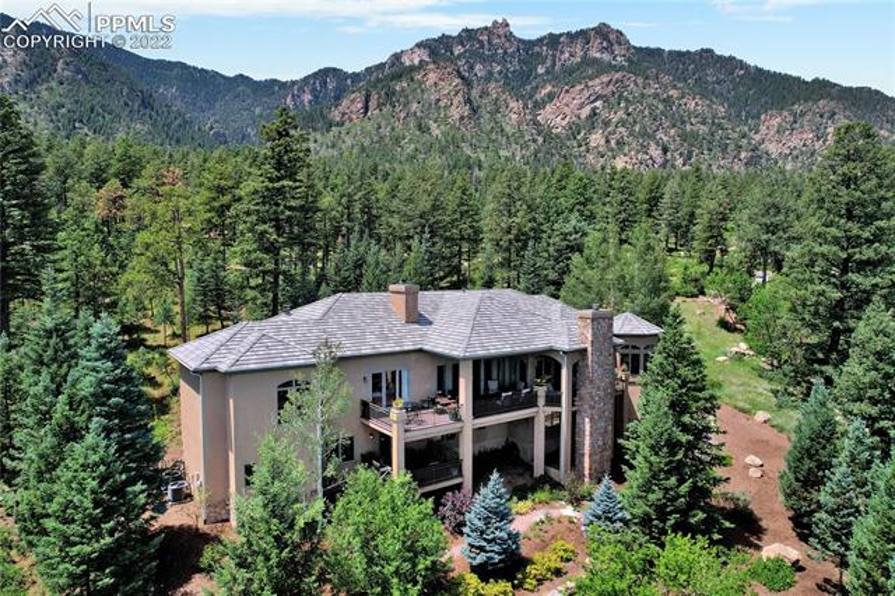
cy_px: 298
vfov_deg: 57.2
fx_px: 547
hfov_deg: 78.6
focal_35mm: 22
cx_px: 448
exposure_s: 1/2000
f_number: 2.8
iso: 100
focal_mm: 8.38
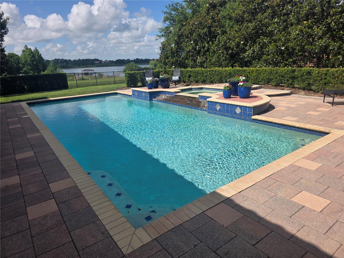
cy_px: 129
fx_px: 229
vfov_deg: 58.9
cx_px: 172
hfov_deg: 73.9
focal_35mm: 23
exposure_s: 1/6809
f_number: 1.7
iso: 80
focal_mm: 6.3
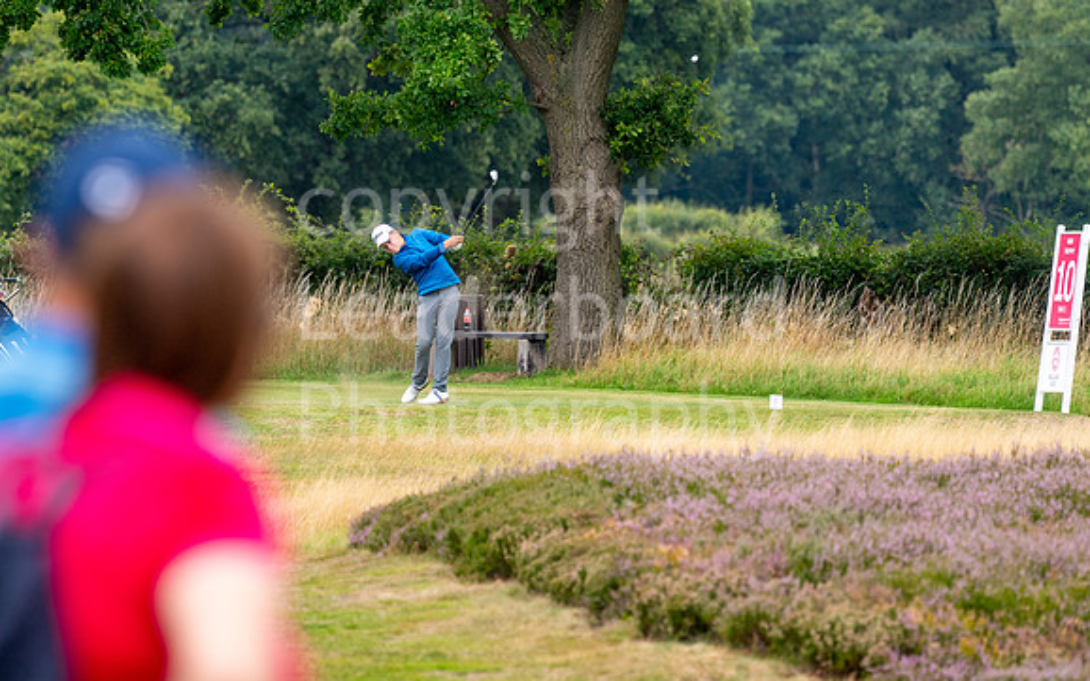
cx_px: 545
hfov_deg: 4.6
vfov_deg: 2.9
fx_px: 13662
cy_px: 326
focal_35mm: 460
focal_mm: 300
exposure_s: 1/1000
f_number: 5
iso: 250
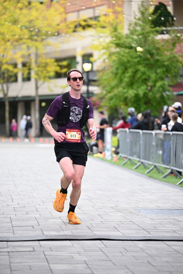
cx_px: 92
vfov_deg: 16.4
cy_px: 137
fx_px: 952
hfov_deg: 11.0
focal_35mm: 125
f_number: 2.8
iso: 1250
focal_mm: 125
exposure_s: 1/1600
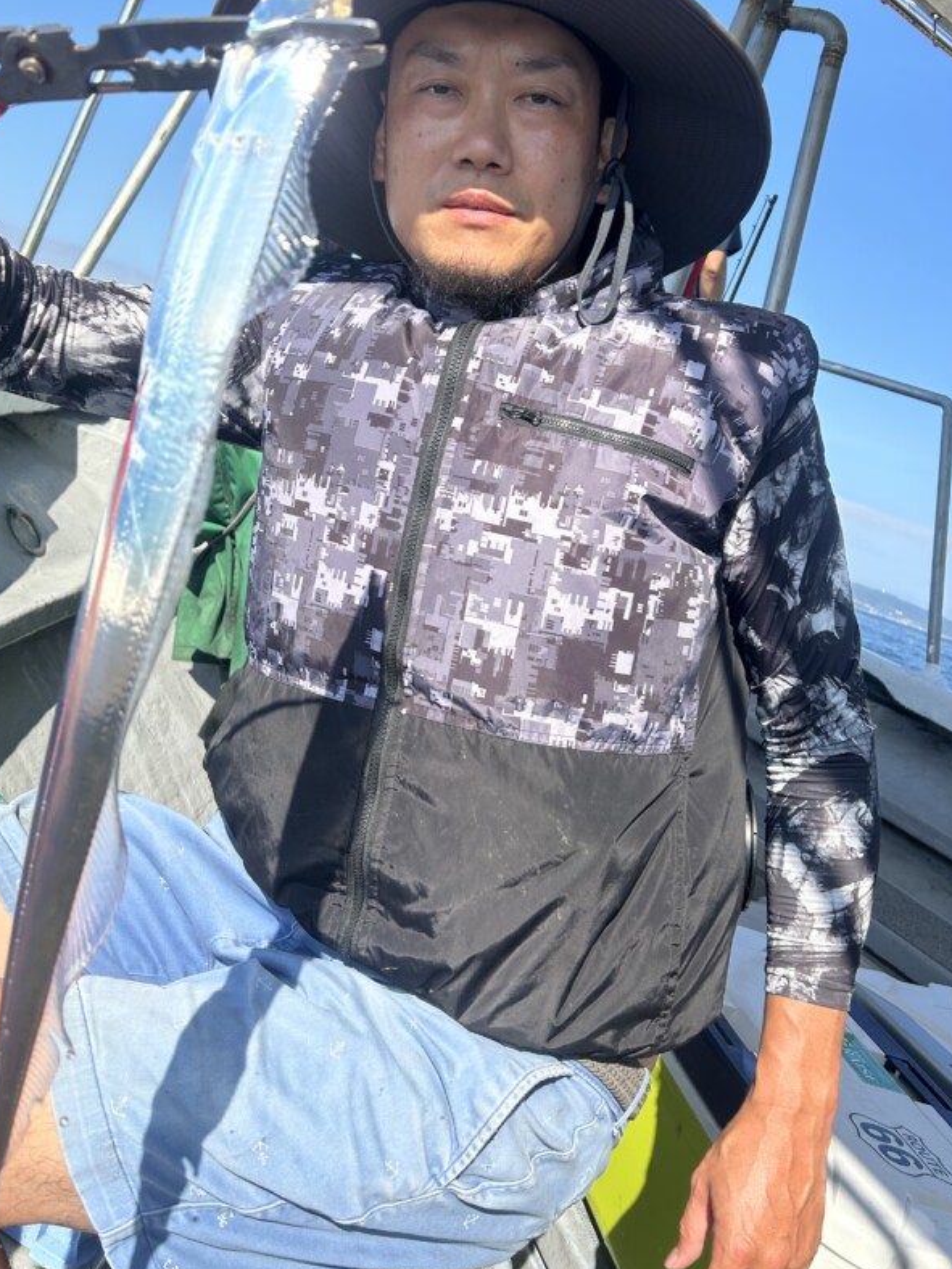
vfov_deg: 55.1
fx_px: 1210
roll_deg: -18.6
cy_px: 535
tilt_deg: -0.4
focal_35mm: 33
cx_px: 454
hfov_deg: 42.9
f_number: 1.5
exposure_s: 1/2632
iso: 50
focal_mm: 5.7
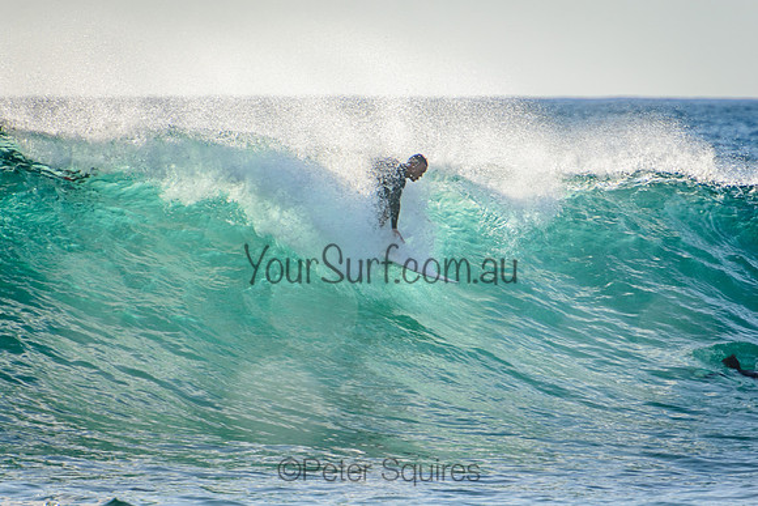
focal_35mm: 611
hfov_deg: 3.4
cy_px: 253
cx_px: 379
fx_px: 12857
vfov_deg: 2.3
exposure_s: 1/2000
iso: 320
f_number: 5.6
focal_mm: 400
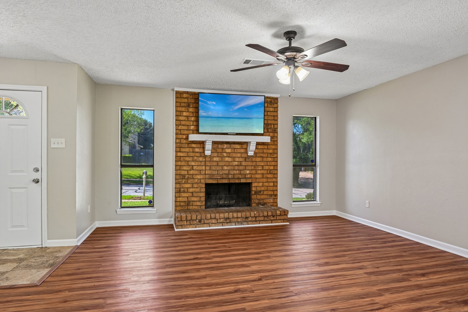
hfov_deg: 78.6
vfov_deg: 57.2
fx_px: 286
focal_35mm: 22
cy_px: 156
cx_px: 234
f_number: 8
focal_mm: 22
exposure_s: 1/10
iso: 400
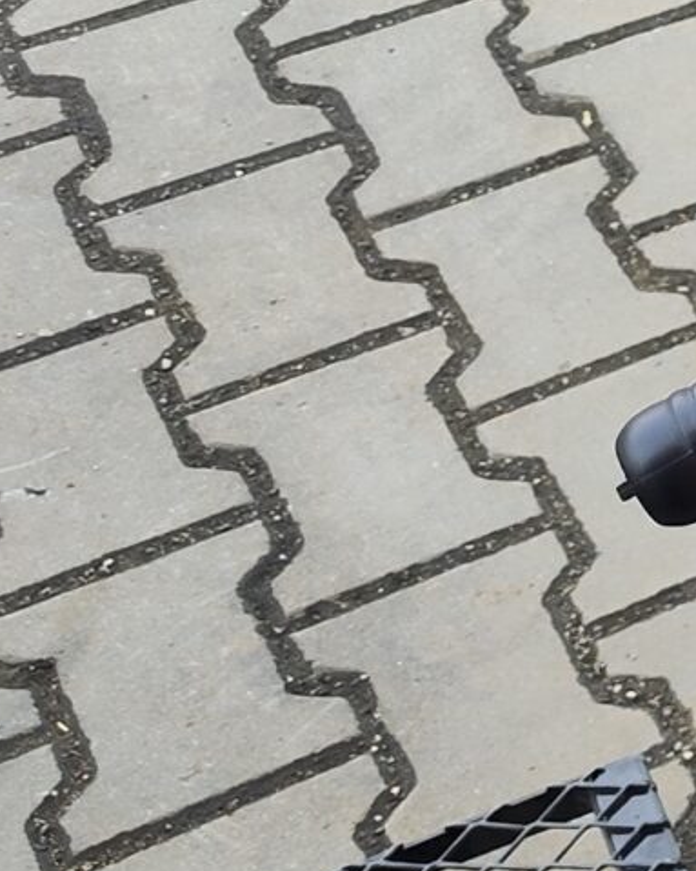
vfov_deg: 15.3
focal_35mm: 120
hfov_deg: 10.2
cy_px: -269
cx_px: 1919
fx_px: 3091
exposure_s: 1/202
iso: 50
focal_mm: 7.01
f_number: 1.69
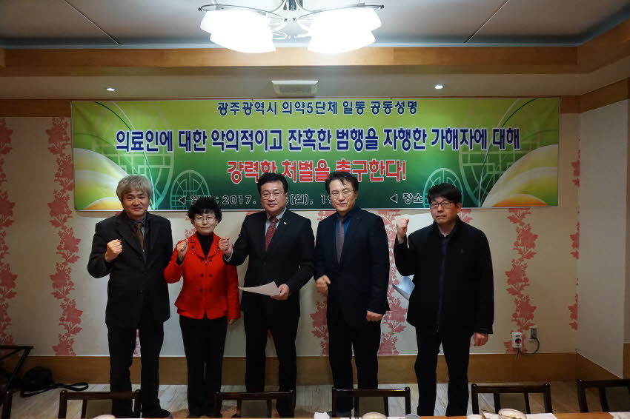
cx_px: 315
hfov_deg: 73.8
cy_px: 210
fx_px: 420
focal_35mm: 24
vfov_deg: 53.1
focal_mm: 16
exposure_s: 1/100
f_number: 3.5
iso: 3200
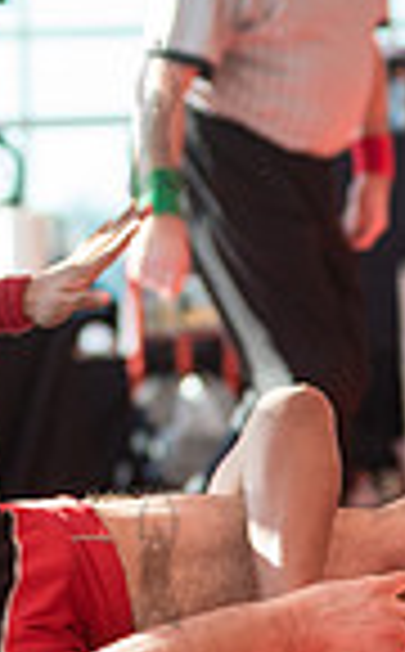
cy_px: 551
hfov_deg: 4.0
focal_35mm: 327
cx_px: 153
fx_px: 5804
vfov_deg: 6.4
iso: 400
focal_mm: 80
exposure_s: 1/400
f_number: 4
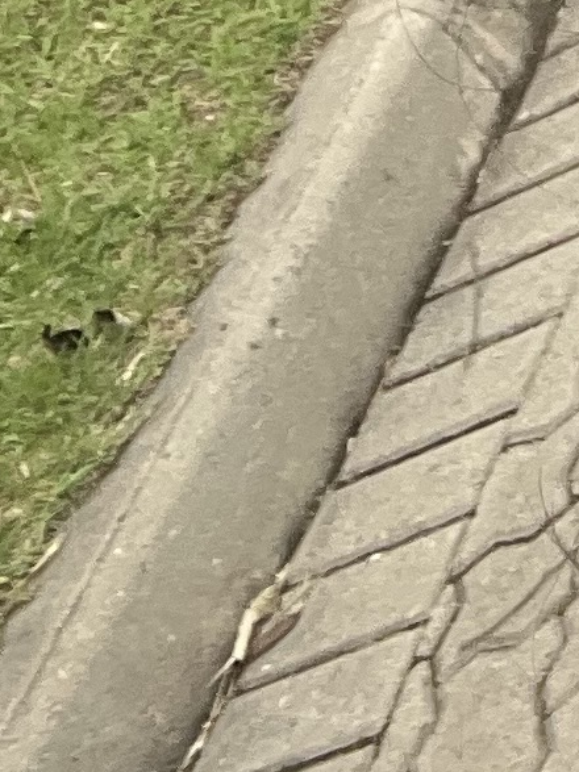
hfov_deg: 8.6
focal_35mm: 158
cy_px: -1602
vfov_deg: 9.5
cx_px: 1337
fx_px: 3525
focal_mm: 2.71
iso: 32
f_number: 2.2
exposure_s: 1/203
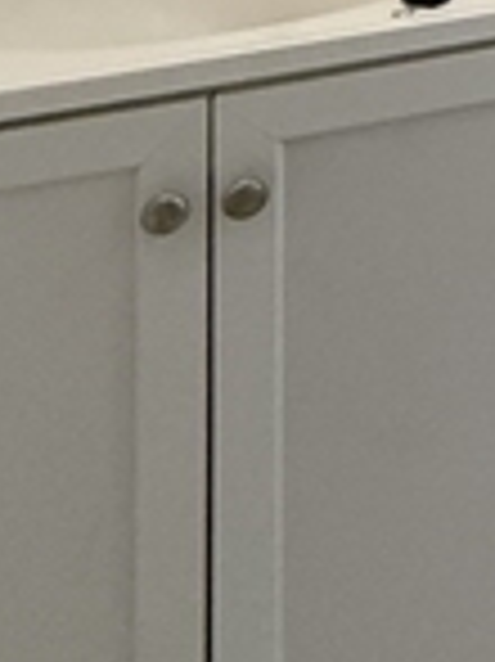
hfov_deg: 14.0
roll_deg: +0.5
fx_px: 1394
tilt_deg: +1.4
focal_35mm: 73
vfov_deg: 19.4
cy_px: -554
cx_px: 1188
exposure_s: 1/120
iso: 250
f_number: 2.2
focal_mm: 2.22
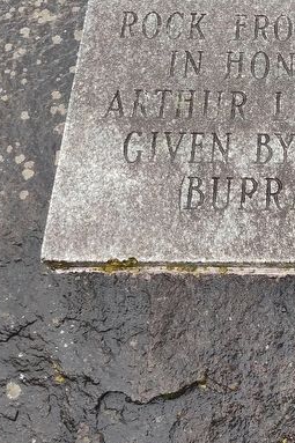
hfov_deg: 24.3
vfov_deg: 39.1
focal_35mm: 50
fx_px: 615
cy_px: 141
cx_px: 361
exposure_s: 1/60
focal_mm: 5.56
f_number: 1.8
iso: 753
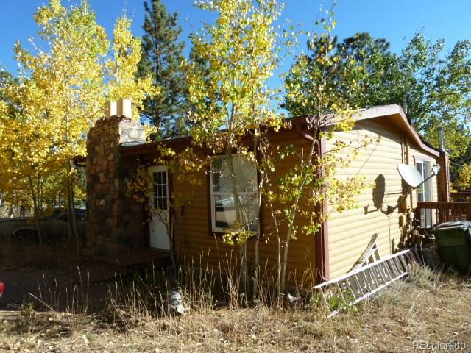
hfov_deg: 69.4
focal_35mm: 25
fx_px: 340
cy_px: 176
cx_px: 236
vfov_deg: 54.9
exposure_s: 1/320
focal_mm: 4.1
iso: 80
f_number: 4
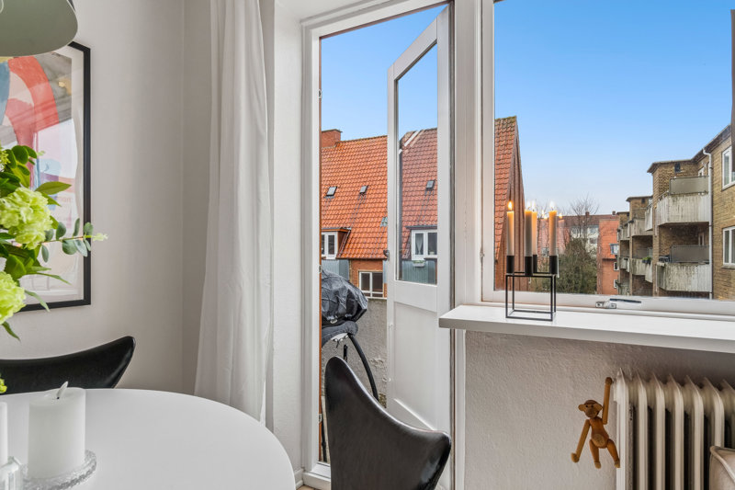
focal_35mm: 20
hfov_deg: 85.4
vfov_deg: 63.2
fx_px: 398
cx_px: 368
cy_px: 245
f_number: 8
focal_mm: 13
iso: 640
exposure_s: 1/15
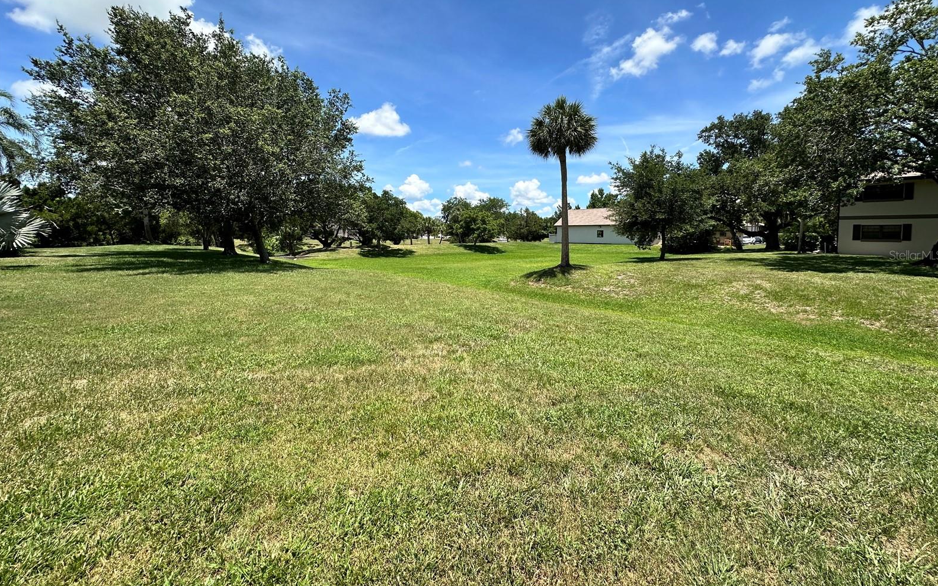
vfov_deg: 74.4
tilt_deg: -4.0
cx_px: 471
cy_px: 255
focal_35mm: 15
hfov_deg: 101.5
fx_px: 383
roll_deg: +0.2
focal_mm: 2.22
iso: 40
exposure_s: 1/1642
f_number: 2.2
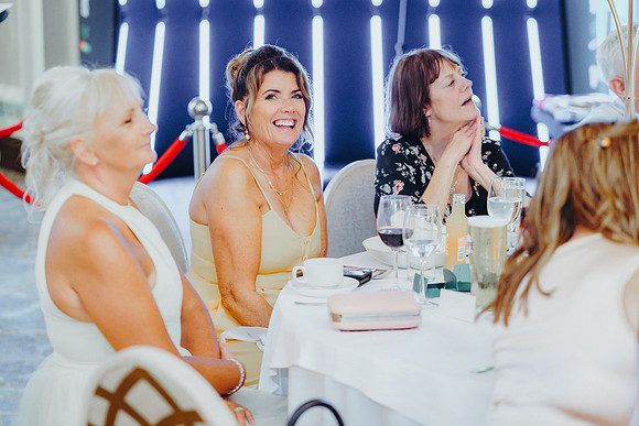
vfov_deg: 16.1
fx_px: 1509
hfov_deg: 23.9
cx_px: 320
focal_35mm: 85
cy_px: 213
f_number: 2.8
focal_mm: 85
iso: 2000
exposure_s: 1/125
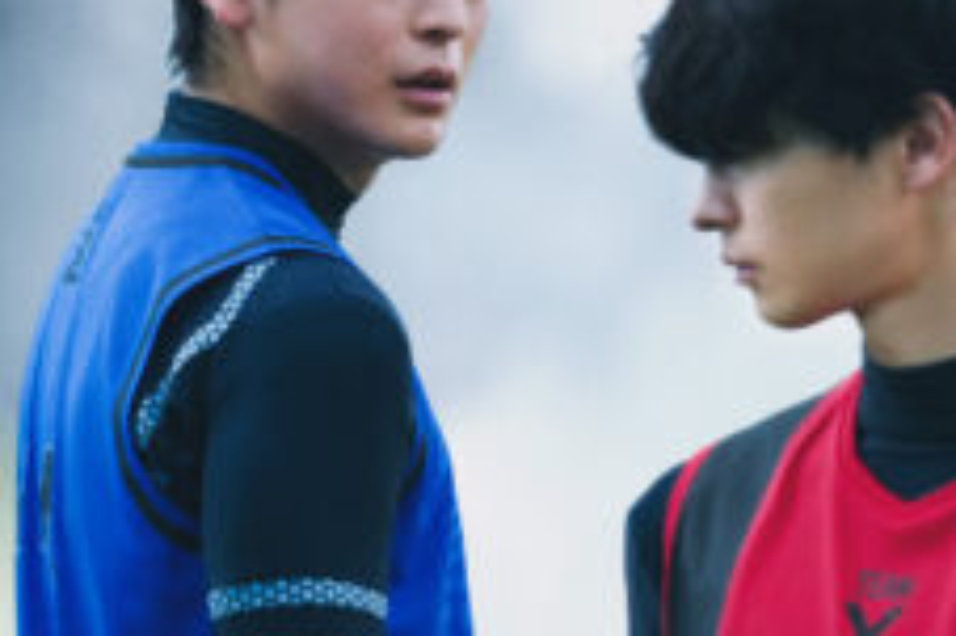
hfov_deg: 3.5
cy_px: 324
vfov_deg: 2.3
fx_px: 15815
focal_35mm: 596
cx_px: 636
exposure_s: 1/320
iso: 800
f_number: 4.5
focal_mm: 300
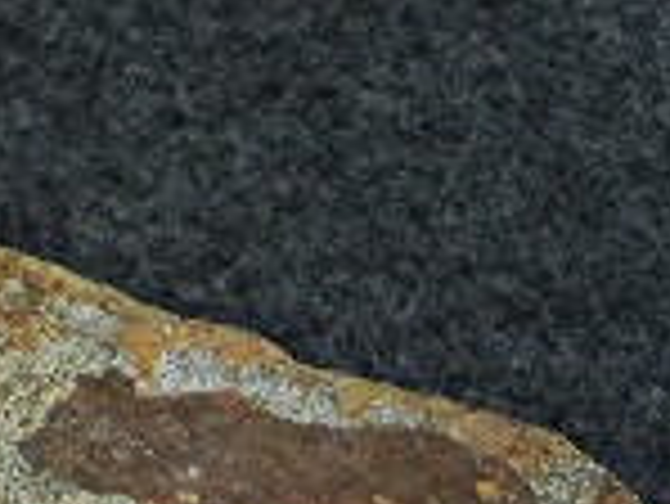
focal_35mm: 193
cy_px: -81
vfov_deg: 7.6
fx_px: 3739
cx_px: -603
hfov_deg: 9.6
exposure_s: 1/30
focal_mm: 8.1
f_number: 3.8
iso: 383
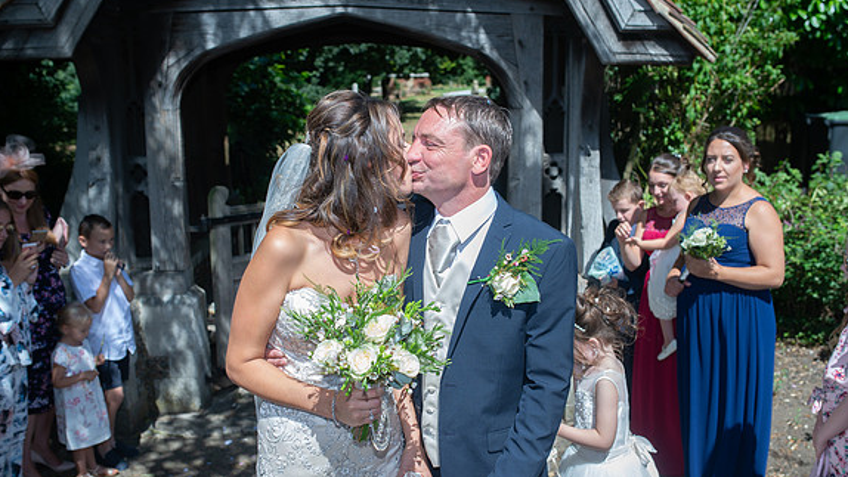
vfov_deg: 32.0
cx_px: 423
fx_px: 832
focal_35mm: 37
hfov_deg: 54.0
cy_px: 263
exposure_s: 1/500
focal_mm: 35
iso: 100
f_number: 4.5
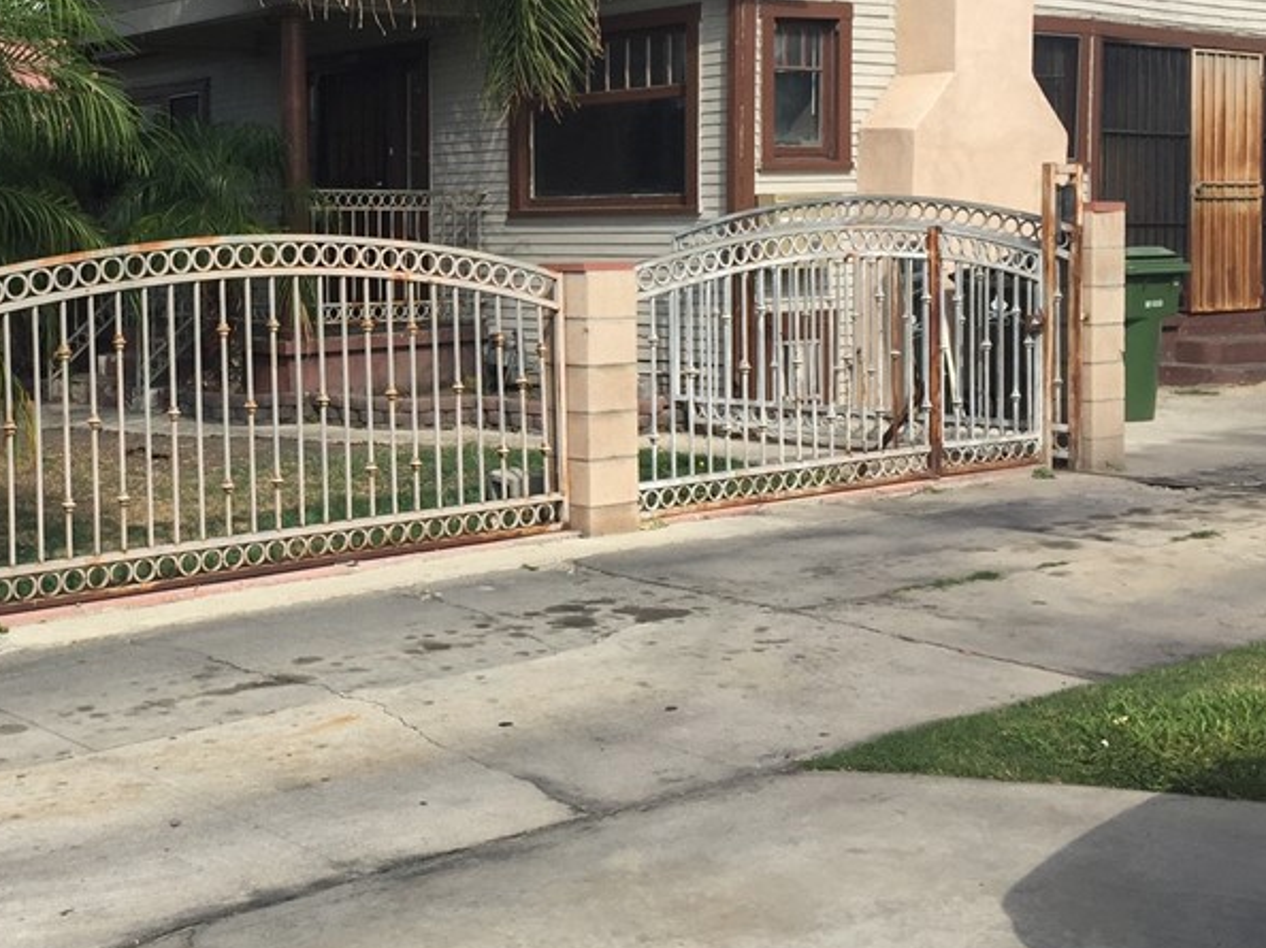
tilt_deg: -2.1
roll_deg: +0.8
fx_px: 1828
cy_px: 298
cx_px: 243
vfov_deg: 28.8
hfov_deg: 36.8
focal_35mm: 50
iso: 32
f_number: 2.2
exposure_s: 1/1582
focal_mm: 4.15
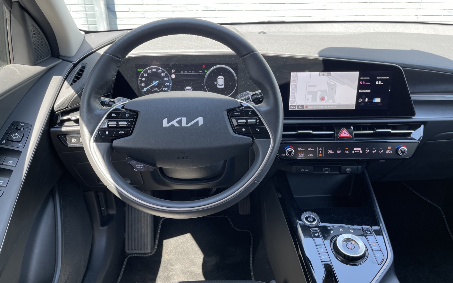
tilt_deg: -26.1
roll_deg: -0.2
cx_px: 224
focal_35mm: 27
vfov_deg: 46.0
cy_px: 146
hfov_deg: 68.4
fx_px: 333
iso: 64
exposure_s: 1/121
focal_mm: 5.1
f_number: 1.6
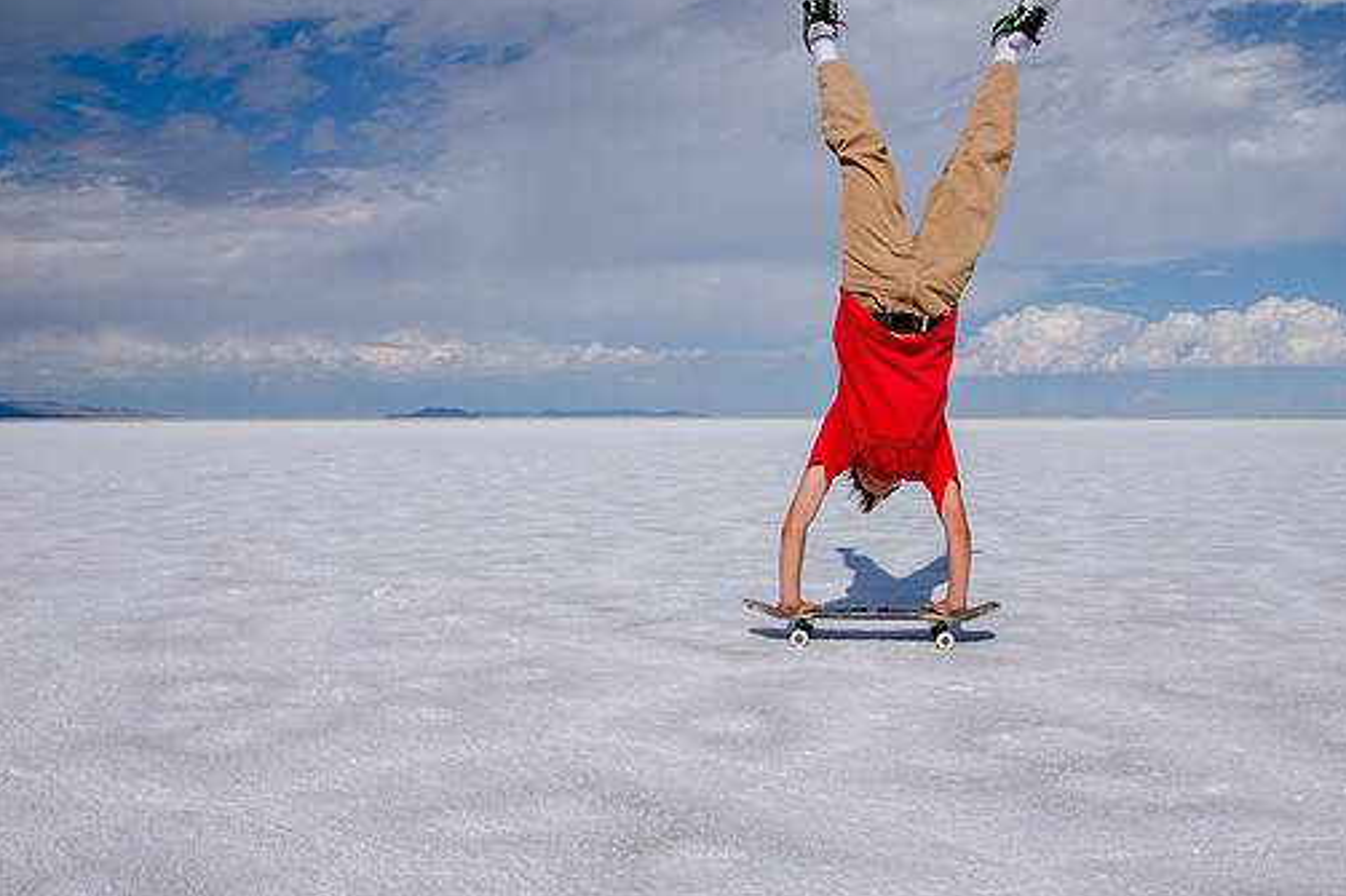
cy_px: 480
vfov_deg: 39.9
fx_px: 1233
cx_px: 691
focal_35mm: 33
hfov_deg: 57.2
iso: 250
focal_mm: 24
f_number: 10
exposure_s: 1/1250
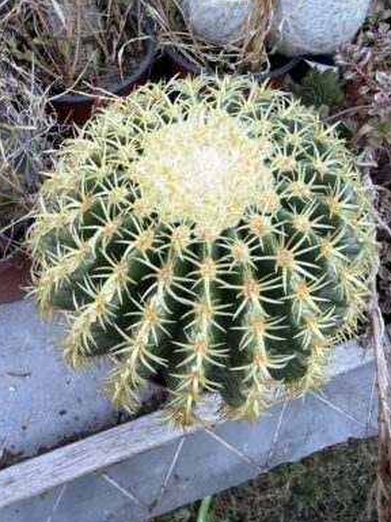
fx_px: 377
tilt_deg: -58.2
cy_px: 258
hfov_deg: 54.9
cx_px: 191
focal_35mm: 25
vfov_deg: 69.4
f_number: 2.2
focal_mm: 2.22
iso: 64
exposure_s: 1/99
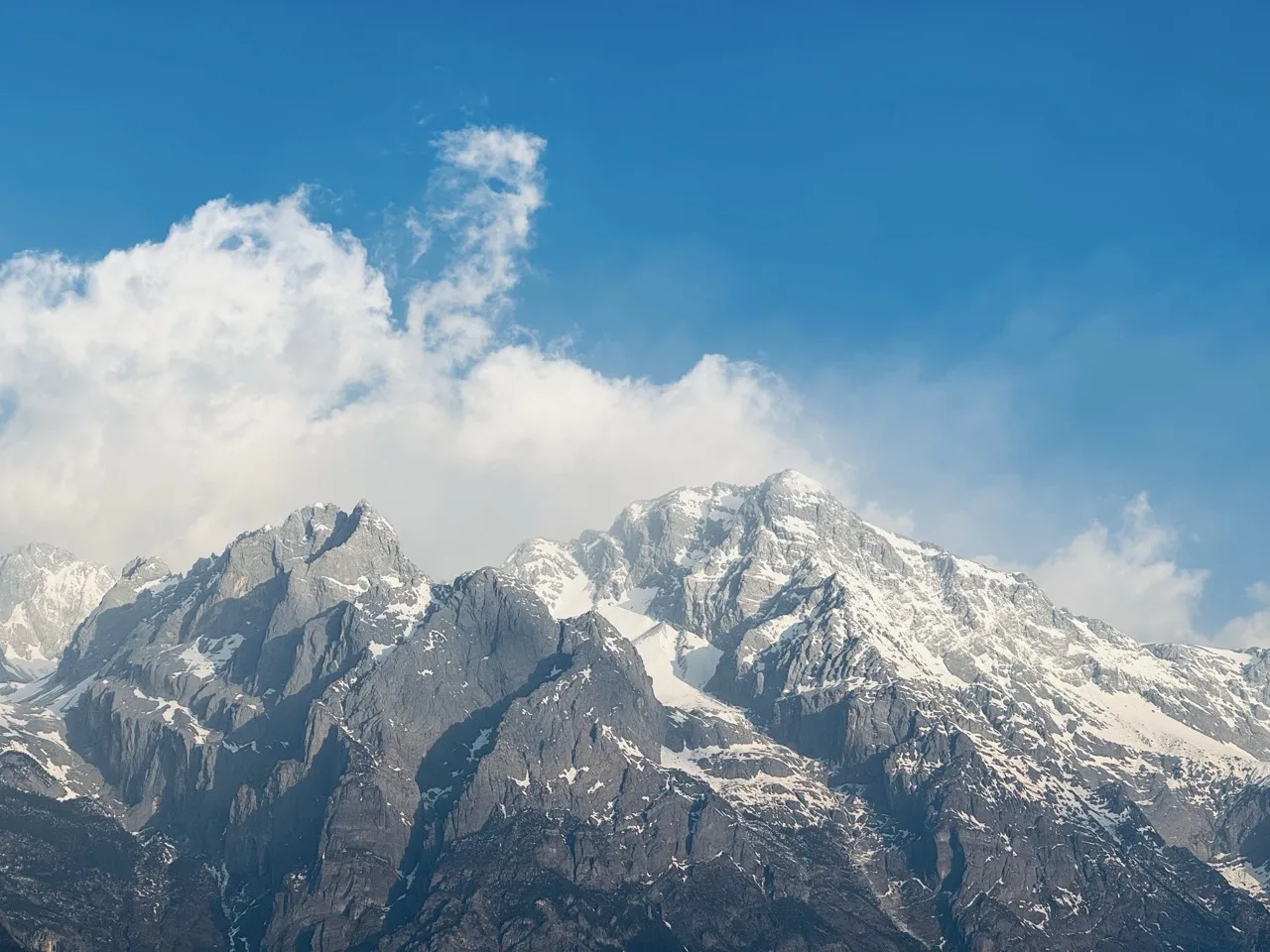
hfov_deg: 25.3
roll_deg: -0.8
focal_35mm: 77
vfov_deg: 19.1
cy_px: 476
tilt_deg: +15.3
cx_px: 635
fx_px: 2825
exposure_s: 1/523
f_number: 2.8
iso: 25
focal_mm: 9
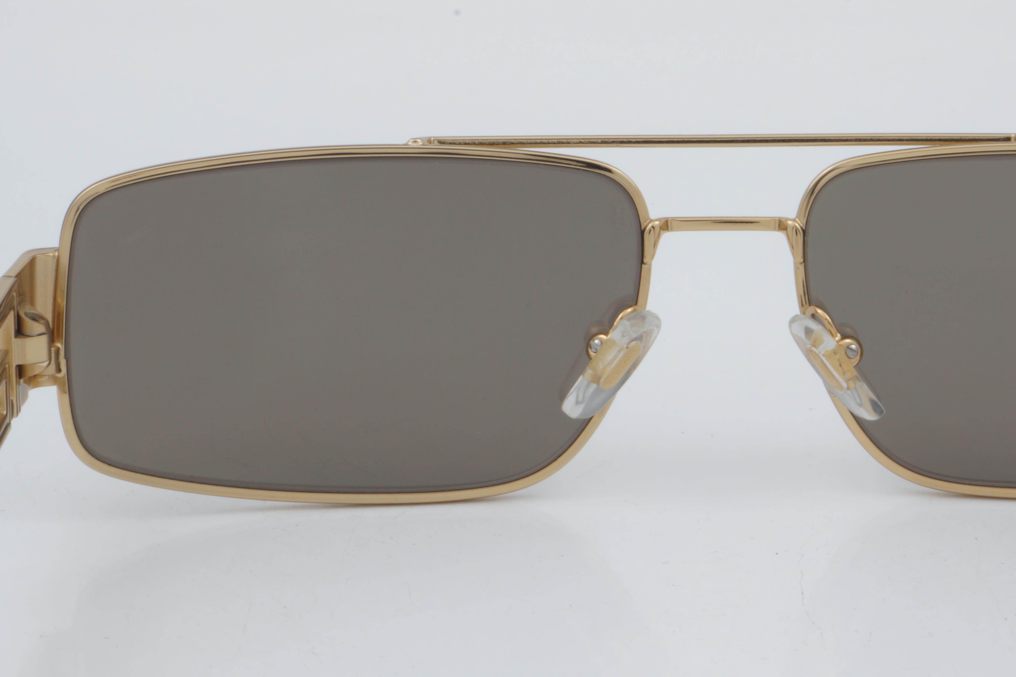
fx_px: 3322
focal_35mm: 118
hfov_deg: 17.3
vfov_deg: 11.6
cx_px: 723
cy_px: 284
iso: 100
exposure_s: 1/3
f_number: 32
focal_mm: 55
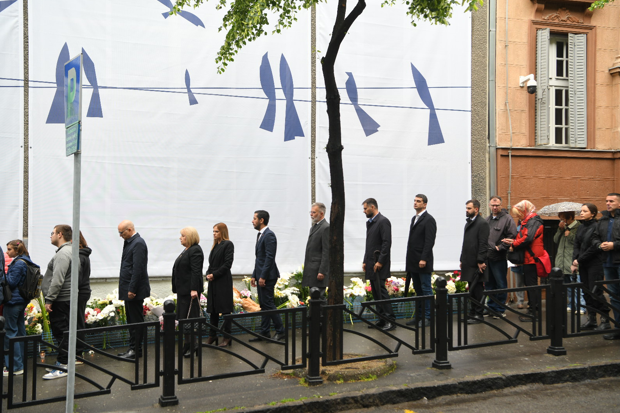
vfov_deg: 29.2
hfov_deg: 42.7
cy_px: 209
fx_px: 792
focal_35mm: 46
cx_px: 304
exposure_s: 1/250
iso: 640
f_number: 4
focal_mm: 45
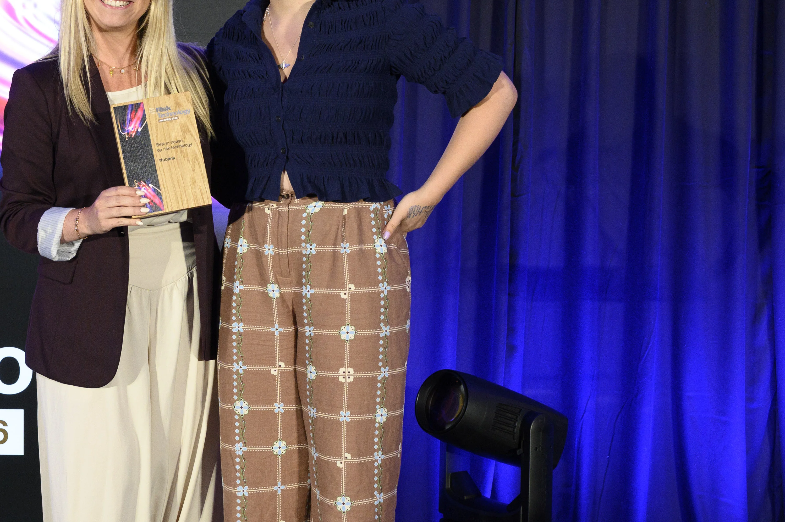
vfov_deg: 23.0
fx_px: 1286
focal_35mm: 59
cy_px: 263
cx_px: 156
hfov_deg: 33.0
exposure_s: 1/125
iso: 3200
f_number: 5.6
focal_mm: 30
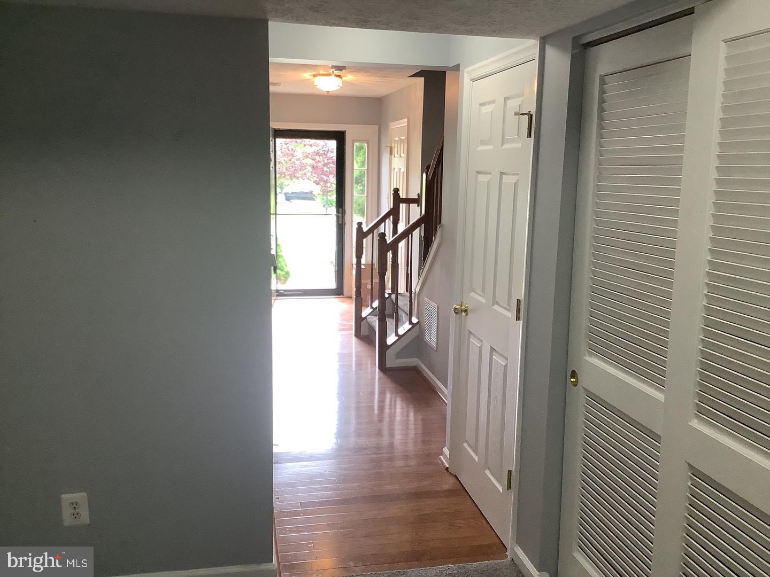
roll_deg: -1.1
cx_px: 385
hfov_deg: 58.4
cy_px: 288
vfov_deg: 45.4
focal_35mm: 31
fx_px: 690
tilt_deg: -9.2
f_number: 2.4
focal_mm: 3.3
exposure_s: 1/60
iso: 100
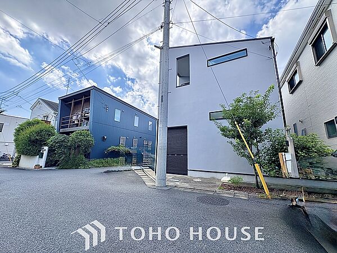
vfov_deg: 85.7
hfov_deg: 102.1
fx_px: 136
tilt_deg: +11.7
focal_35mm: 14
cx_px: 168
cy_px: 126
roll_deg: -1.6
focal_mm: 2.22
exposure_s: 1/749
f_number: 2.2
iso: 64
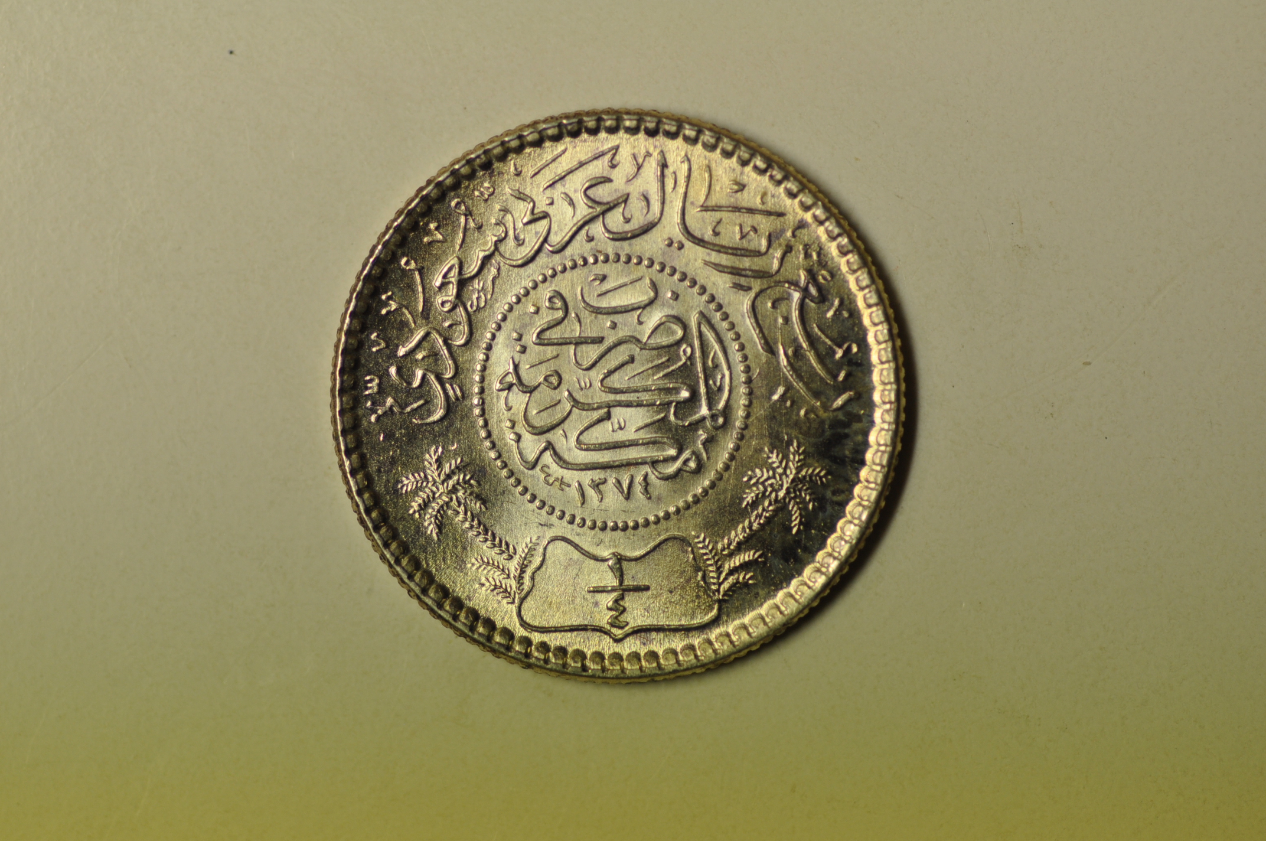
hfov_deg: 22.6
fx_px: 3161
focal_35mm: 90
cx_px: 633
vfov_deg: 15.2
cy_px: 420
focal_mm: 60
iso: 400
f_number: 5
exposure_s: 1/400
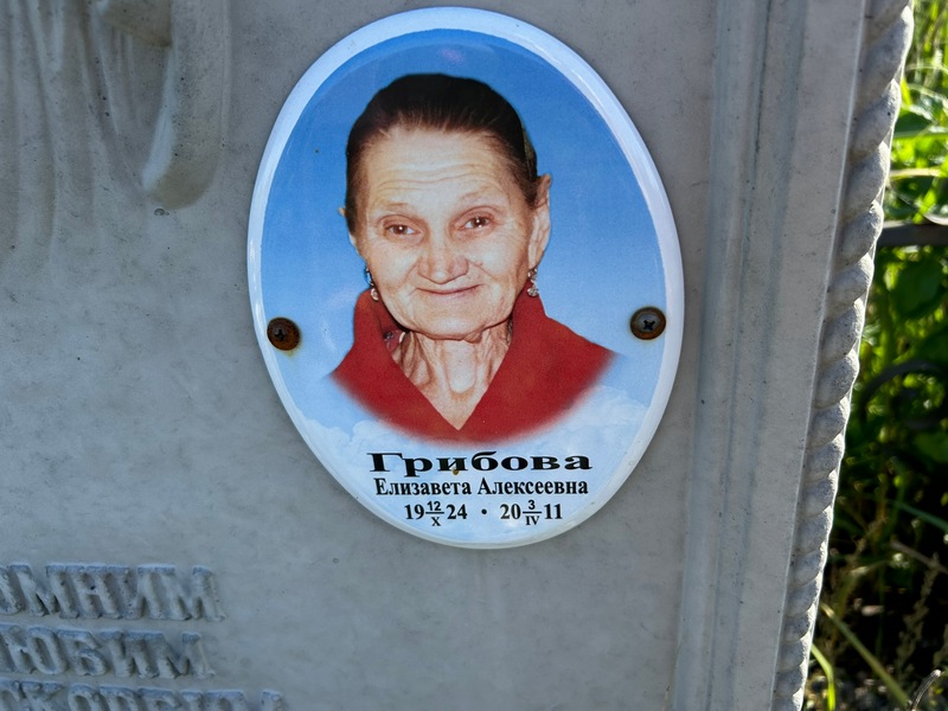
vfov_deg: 53.1
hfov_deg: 67.3
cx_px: 474
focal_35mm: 26
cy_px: 356
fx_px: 712
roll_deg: +3.4
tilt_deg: -29.3
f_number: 1.5
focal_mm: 5.7
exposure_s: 1/1079
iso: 50
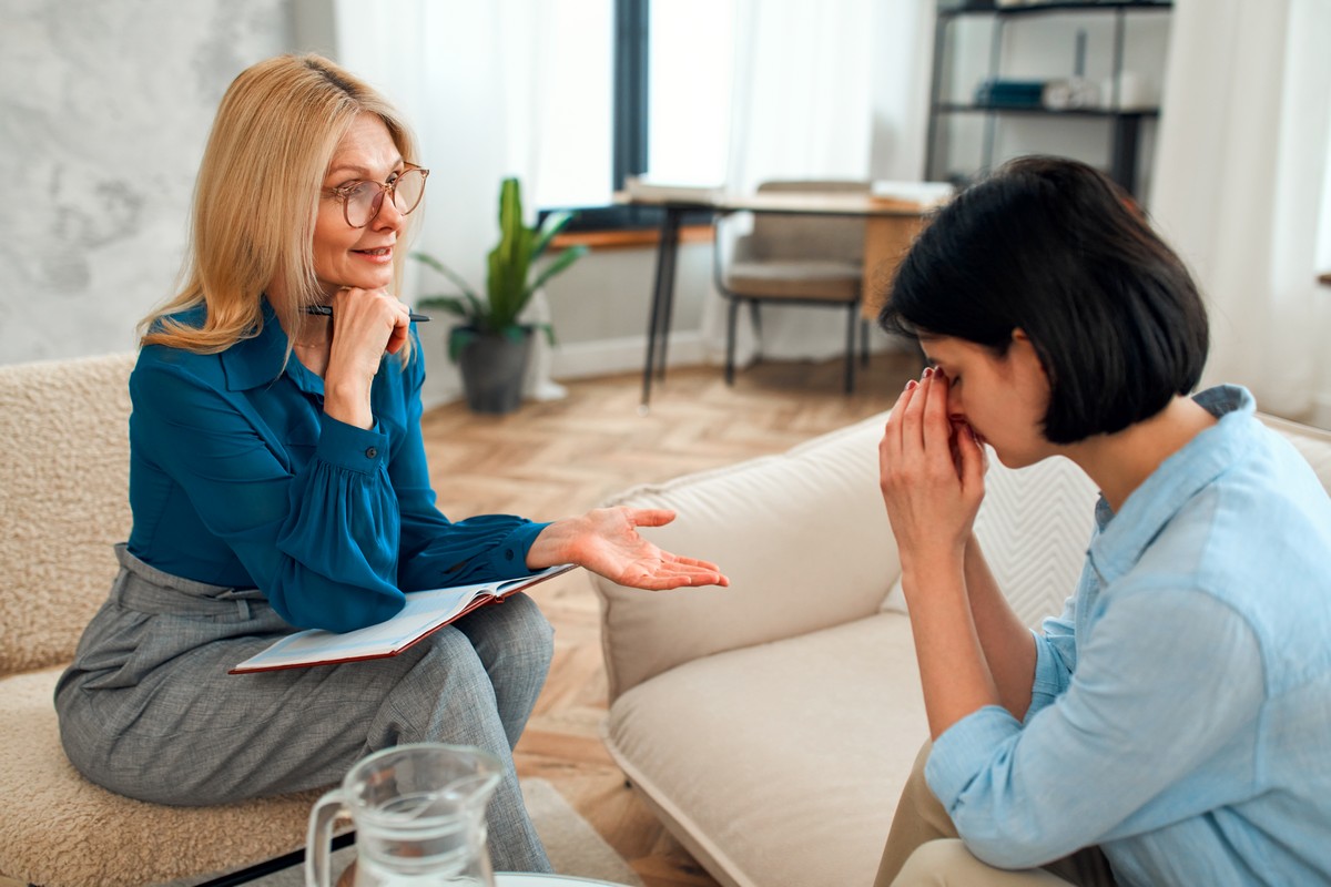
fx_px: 1294
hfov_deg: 54.4
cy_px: 444
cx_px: 666
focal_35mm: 35
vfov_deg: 37.9
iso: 800
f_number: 2
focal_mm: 35
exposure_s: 1/125
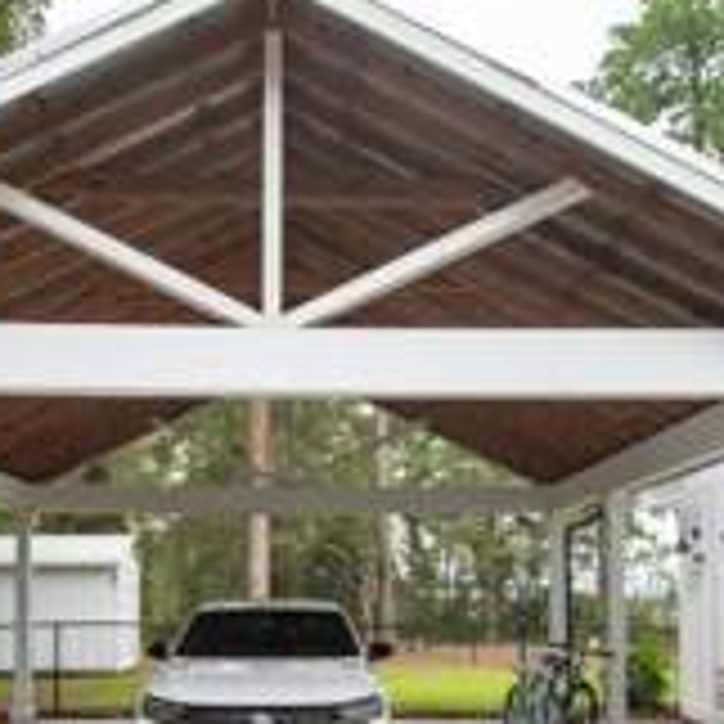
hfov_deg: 43.7
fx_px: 899
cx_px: 297
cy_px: 580
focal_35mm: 38
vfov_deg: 41.9
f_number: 6.3
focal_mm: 10
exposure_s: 1/2000
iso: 1250
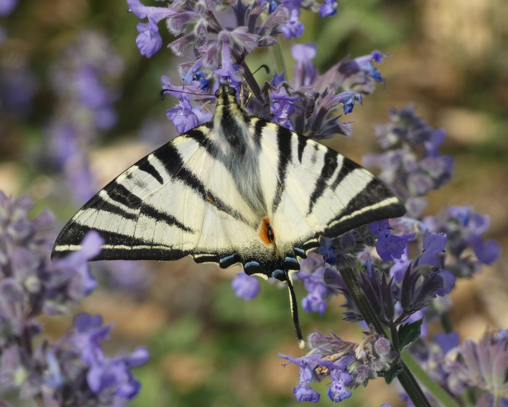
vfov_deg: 3.9
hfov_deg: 4.8
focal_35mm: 401
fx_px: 6030
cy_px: 204
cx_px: 258
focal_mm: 68.8
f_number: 5.6
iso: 80
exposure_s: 1/160
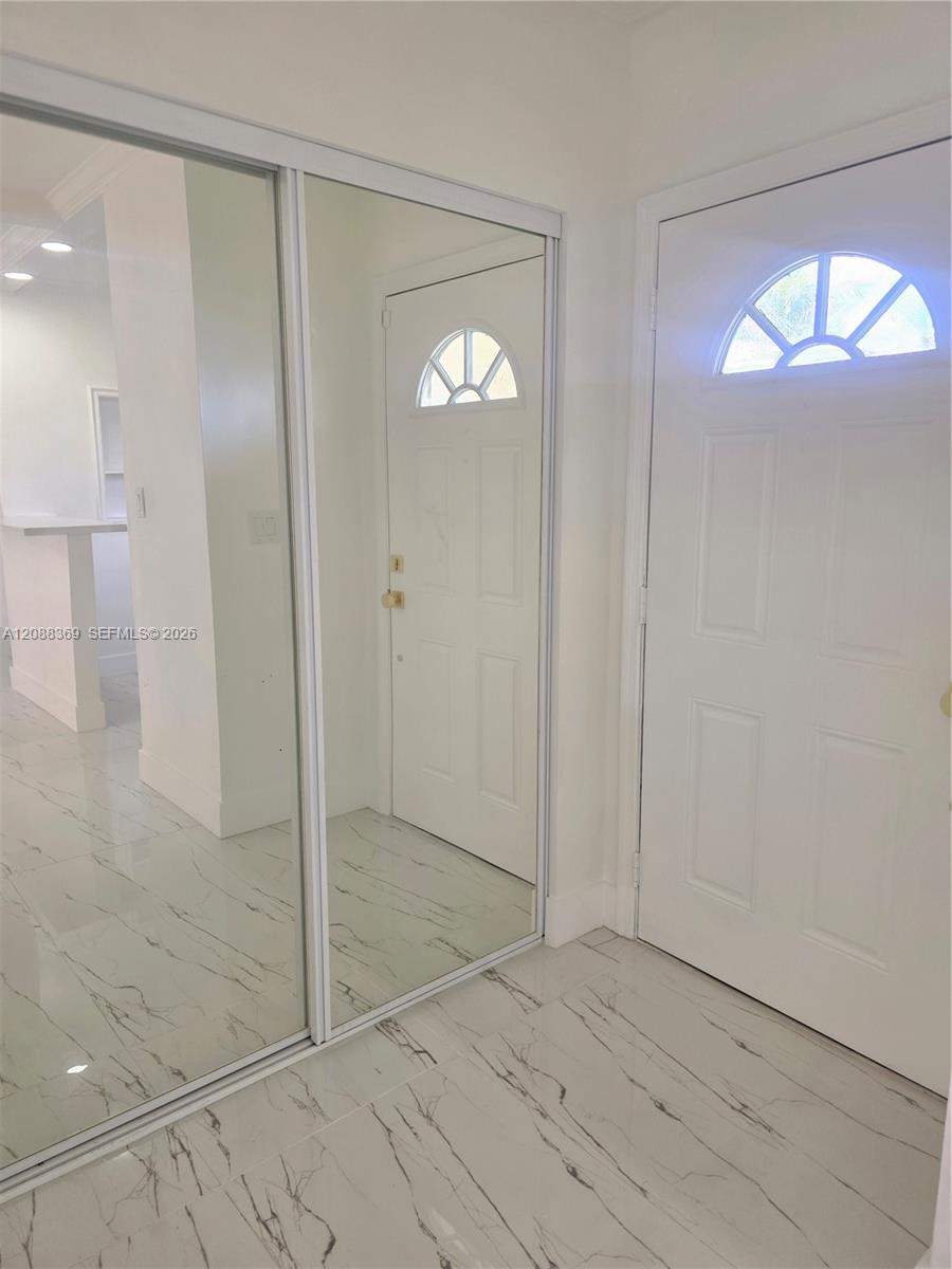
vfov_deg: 73.9
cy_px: 634
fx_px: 843
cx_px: 476
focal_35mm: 23
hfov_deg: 58.9
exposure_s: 1/180
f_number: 1.7
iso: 160
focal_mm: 6.3
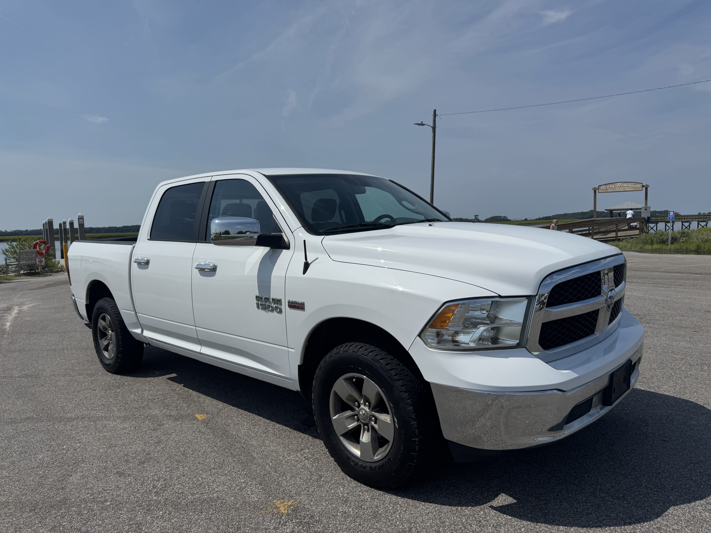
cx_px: 356
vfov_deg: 56.8
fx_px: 493
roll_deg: +2.5
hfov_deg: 71.6
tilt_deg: -8.6
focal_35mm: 24
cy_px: 266
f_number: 1.78
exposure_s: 1/12346
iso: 80
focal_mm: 6.76
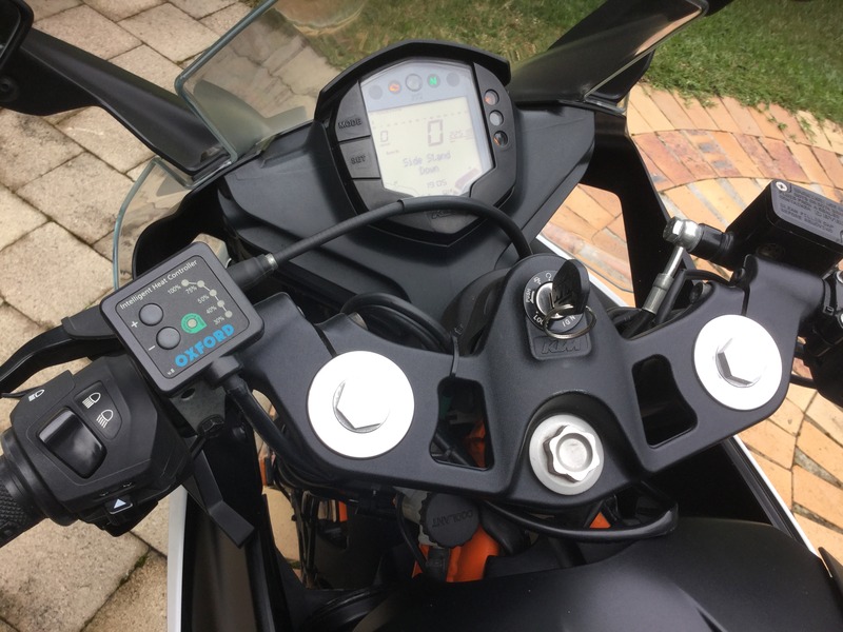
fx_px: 755
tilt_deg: -47.8
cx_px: 422
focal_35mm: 31
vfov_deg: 45.4
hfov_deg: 58.4
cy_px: 316
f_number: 2.4
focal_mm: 3.3
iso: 25
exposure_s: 1/149
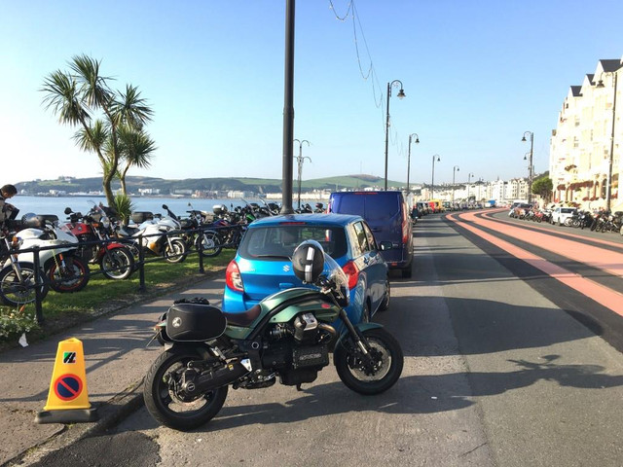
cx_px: 312
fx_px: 522
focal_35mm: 29
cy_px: 234
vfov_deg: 48.2
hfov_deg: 61.7
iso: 25
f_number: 2.2
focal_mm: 4.15
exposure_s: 1/950
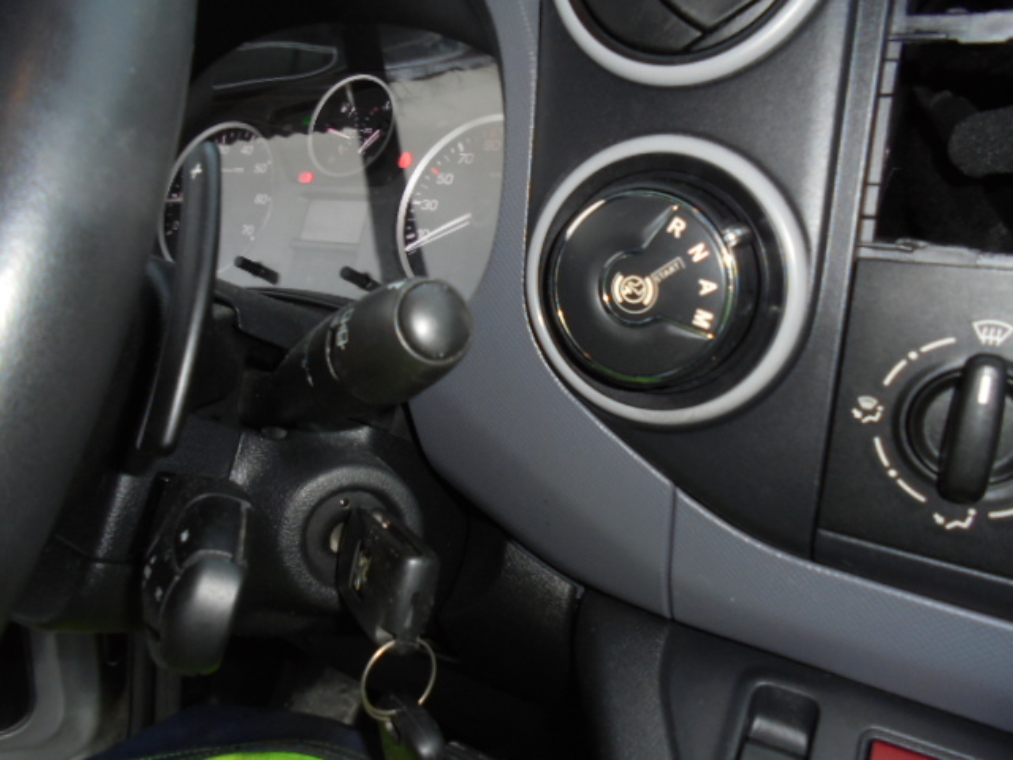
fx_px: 761
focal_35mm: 26
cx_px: 506
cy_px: 380
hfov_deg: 67.3
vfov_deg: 53.1
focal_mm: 4.6
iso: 200
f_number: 3.5
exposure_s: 1/30
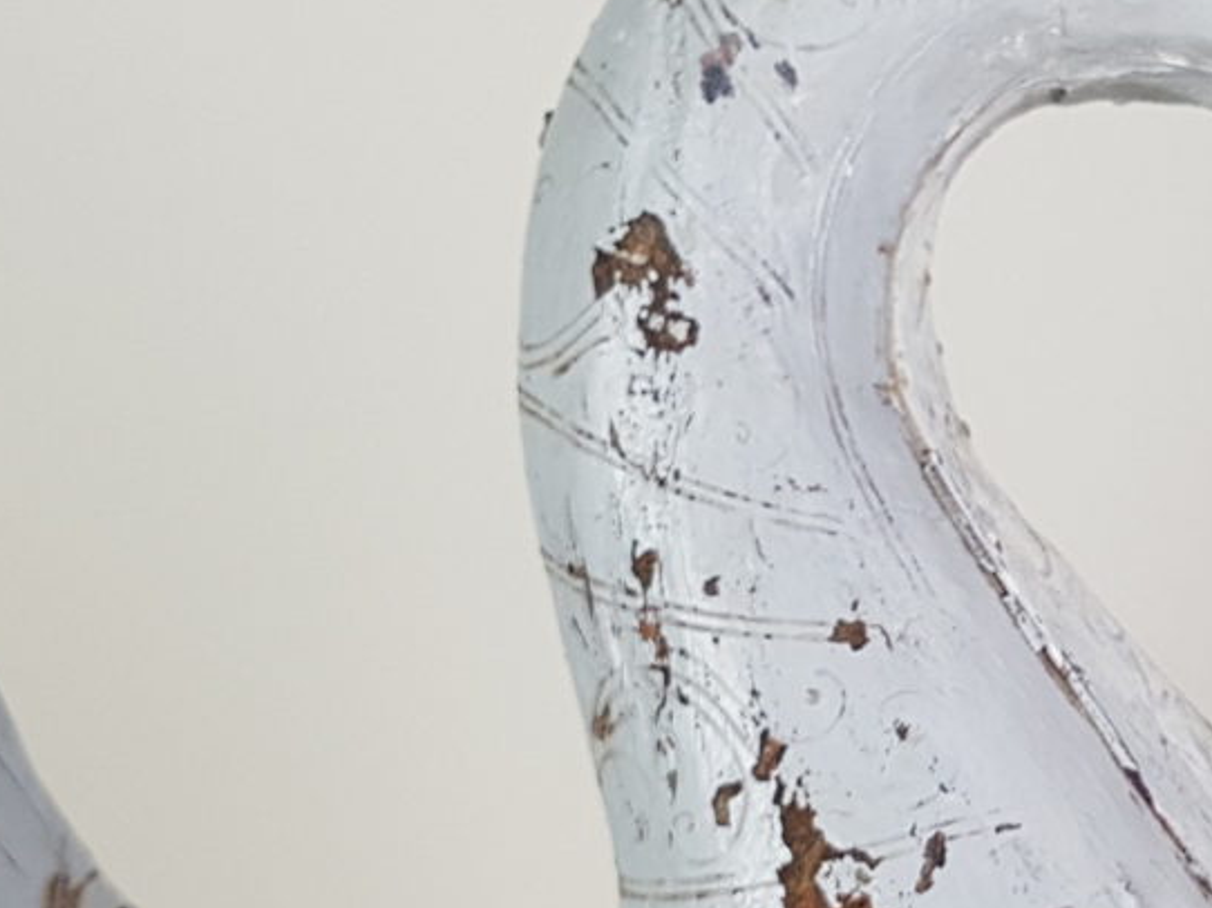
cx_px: 1087
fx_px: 1680
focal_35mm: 48
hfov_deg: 37.2
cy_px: 624
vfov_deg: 30.0
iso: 64
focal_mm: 4.2
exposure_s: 1/50
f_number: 1.7
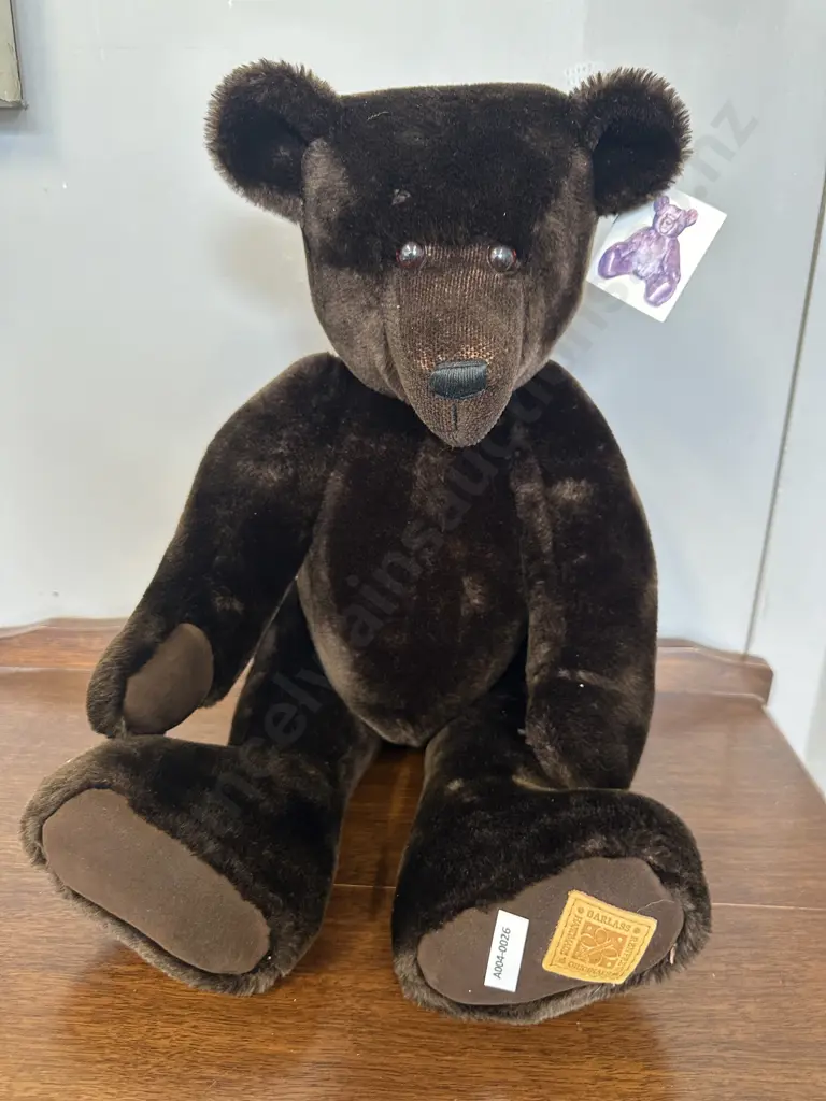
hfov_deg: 56.8
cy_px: 550
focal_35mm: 24
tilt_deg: -19.1
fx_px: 764
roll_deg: -1.5
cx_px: 413
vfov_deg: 71.6
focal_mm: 6.86
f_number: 1.78
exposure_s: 1/50
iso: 320
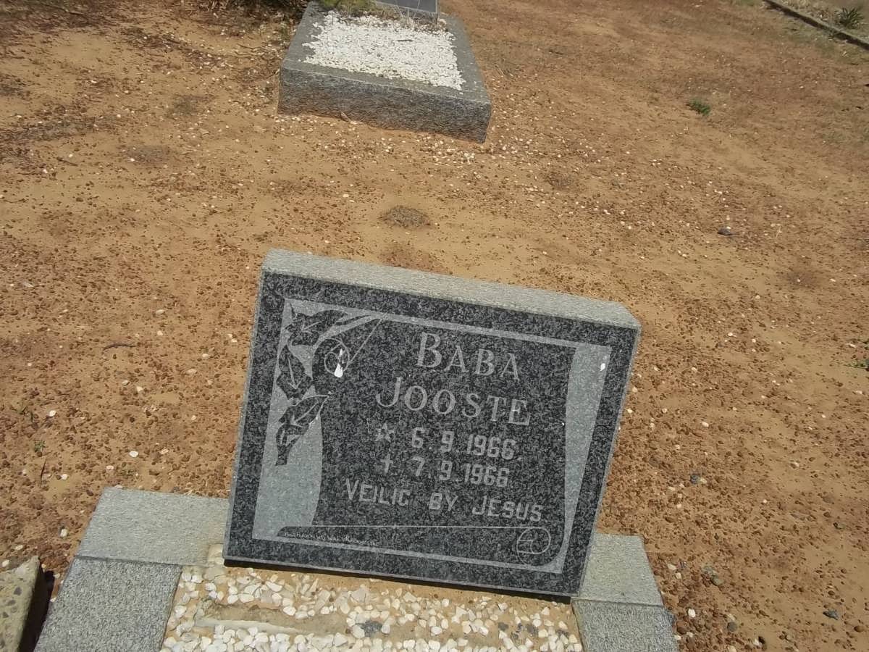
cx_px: 434
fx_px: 803
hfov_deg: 56.8
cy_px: 326
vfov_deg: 44.2
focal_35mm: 32
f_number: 5.5
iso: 80
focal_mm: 5.7
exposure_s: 1/1000
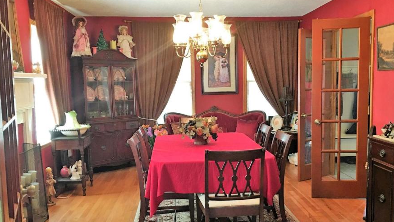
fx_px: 387
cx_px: 219
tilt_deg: -5.0
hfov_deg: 53.9
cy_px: 124
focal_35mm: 37
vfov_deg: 32.0
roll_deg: -0.1
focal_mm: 4.15
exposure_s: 1/15
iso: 80
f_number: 2.2
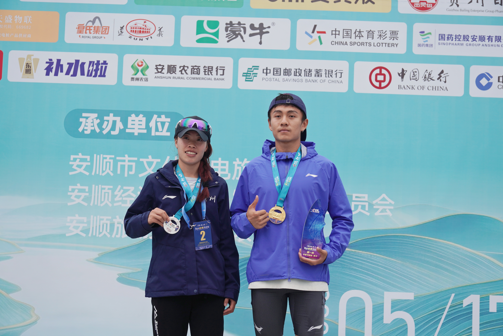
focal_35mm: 58
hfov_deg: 34.5
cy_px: 171
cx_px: 250
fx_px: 810
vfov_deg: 23.4
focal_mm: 38
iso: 100
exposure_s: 1/320
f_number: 3.5
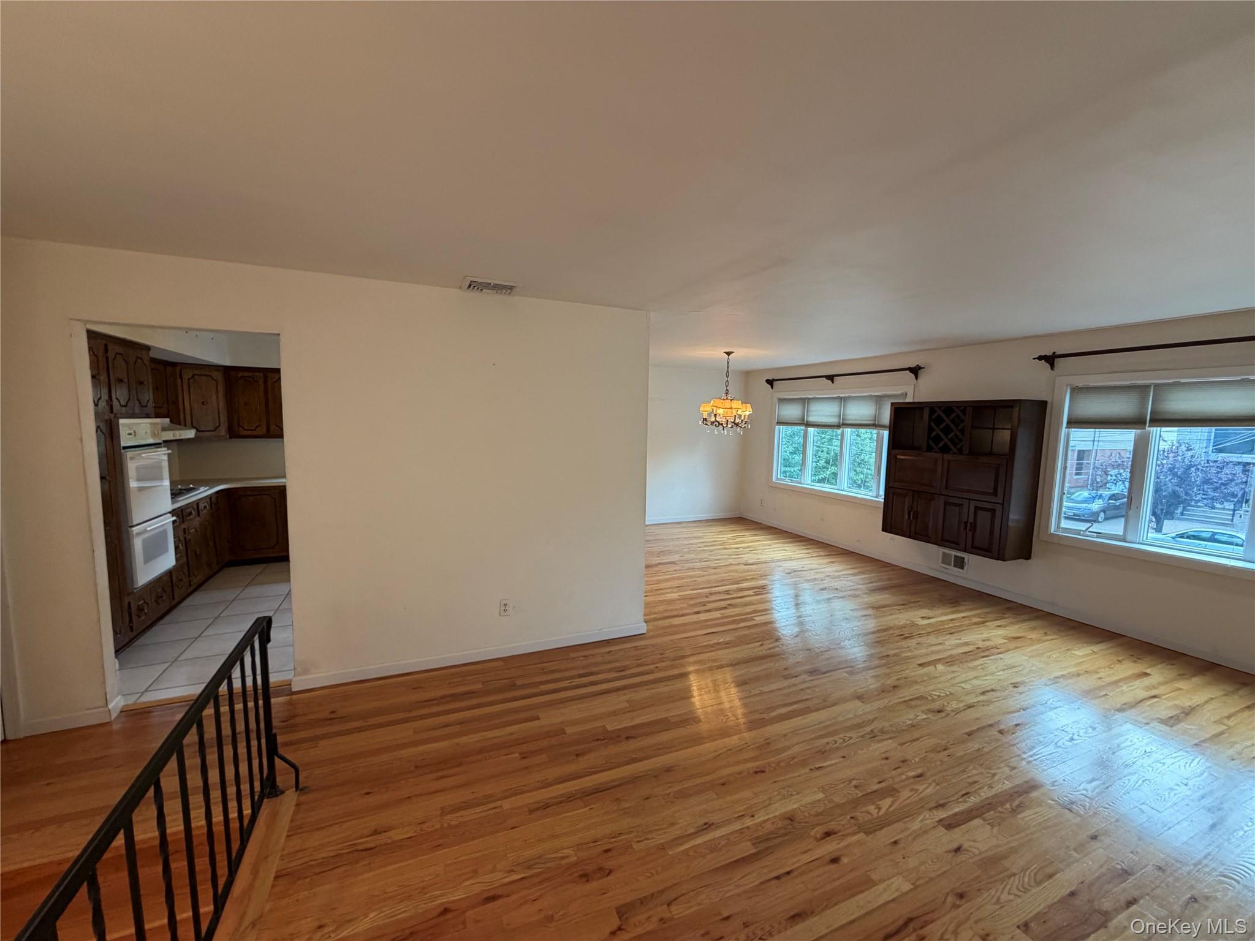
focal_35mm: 14
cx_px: 628
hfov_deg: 102.1
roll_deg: -1.1
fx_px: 508
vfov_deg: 85.7
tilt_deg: -5.5
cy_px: 470
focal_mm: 2.22
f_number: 2.2
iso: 250
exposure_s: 1/120
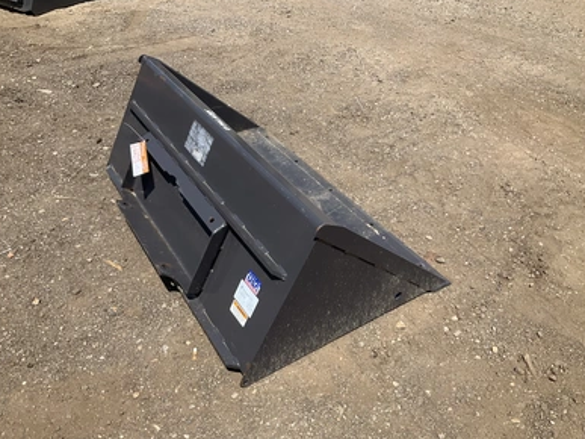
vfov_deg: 46.8
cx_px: 292
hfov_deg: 60.0
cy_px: 218
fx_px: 507
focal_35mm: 30
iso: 25
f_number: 1.8
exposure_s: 1/1848
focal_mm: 3
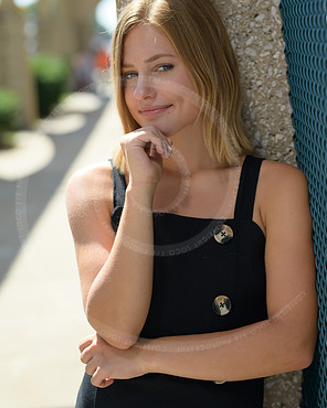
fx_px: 1173
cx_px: 164
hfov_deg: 15.9
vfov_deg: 19.8
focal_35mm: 97
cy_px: 208
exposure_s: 1/800
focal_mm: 85
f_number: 3.2
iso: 160
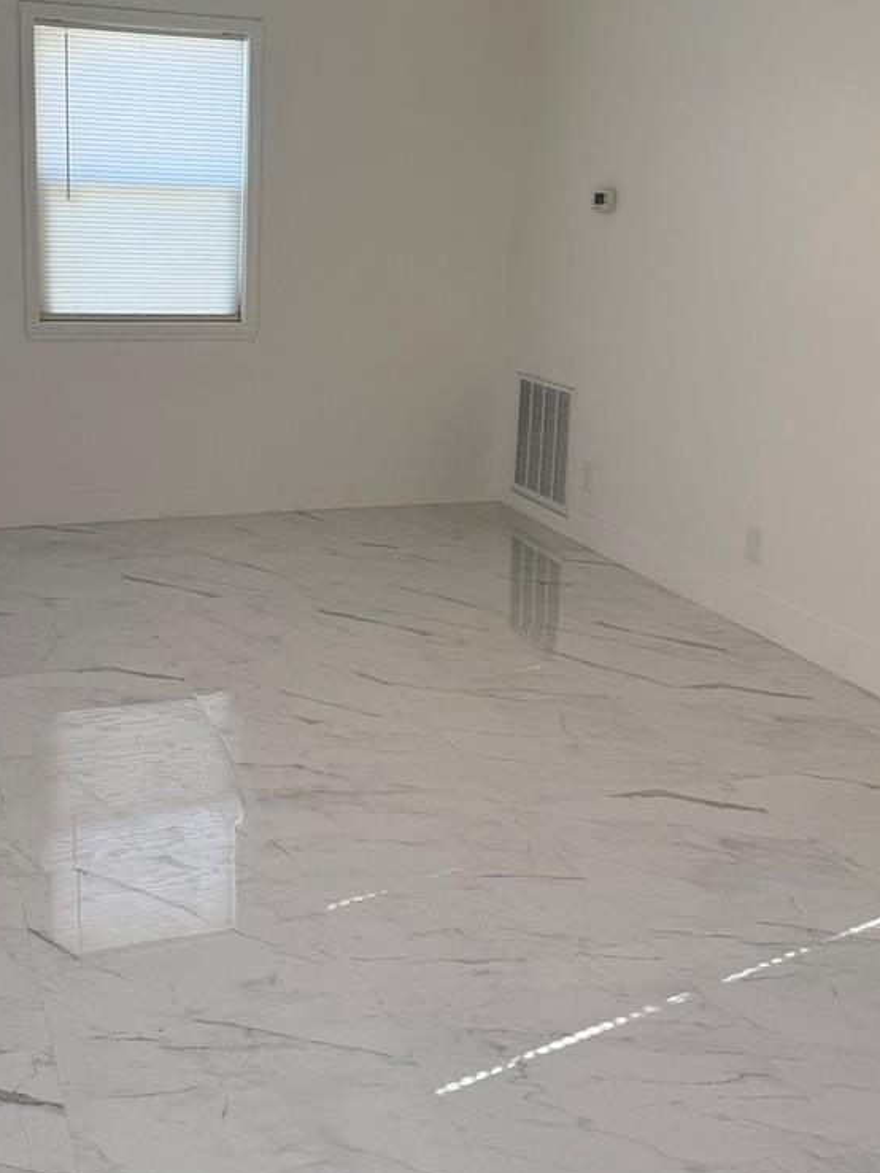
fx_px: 1321
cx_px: 315
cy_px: 420
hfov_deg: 36.6
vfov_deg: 47.3
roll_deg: -1.7
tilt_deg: -7.5
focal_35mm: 39
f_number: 1.78
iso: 125
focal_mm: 6.76
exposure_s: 1/220
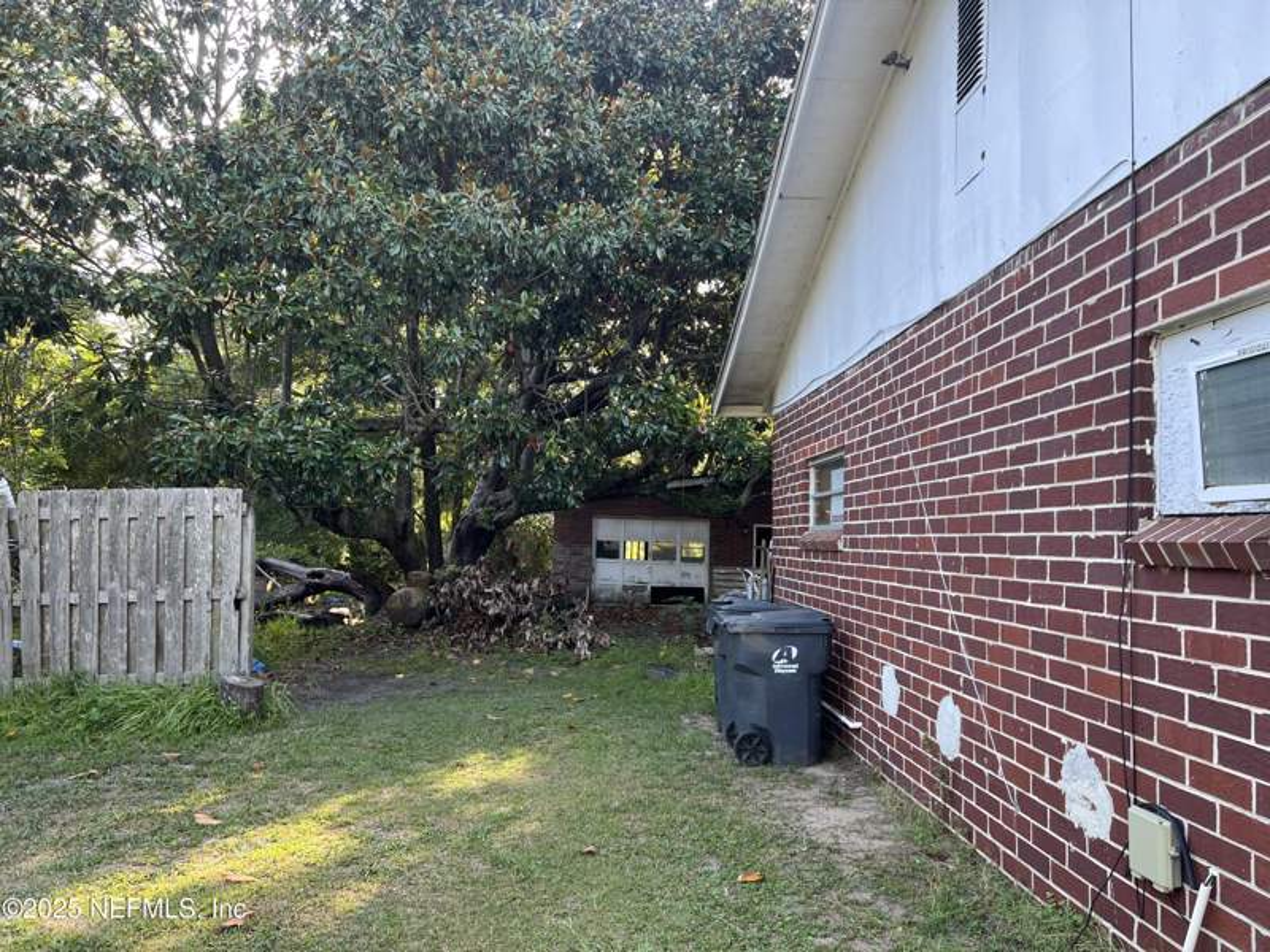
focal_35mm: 26
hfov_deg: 67.3
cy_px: 476
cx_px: 635
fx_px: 954
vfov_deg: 53.1
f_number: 1.5
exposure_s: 1/121
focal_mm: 5.7
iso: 40
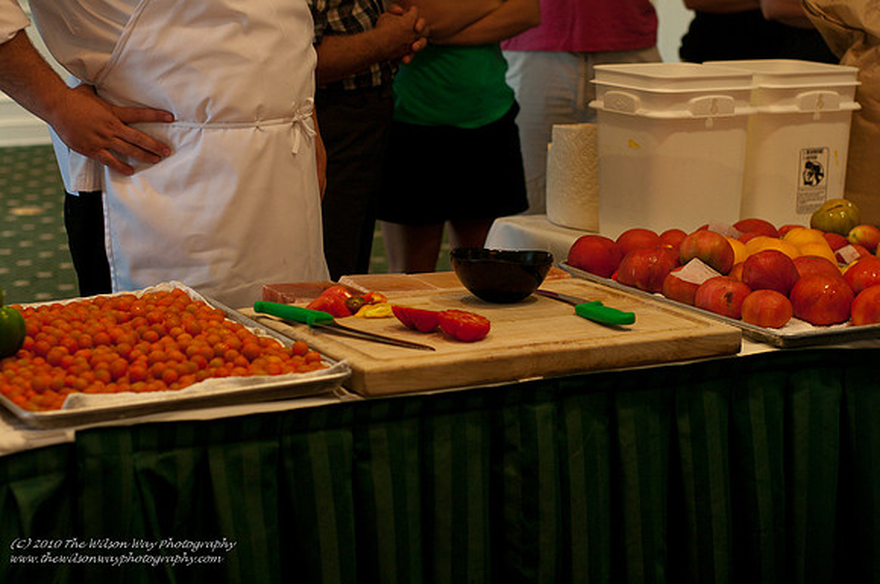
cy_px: 292
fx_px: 1831
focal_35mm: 75
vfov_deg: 18.1
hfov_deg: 27.0
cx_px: 440
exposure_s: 1/90
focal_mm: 50
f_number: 2.8
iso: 800
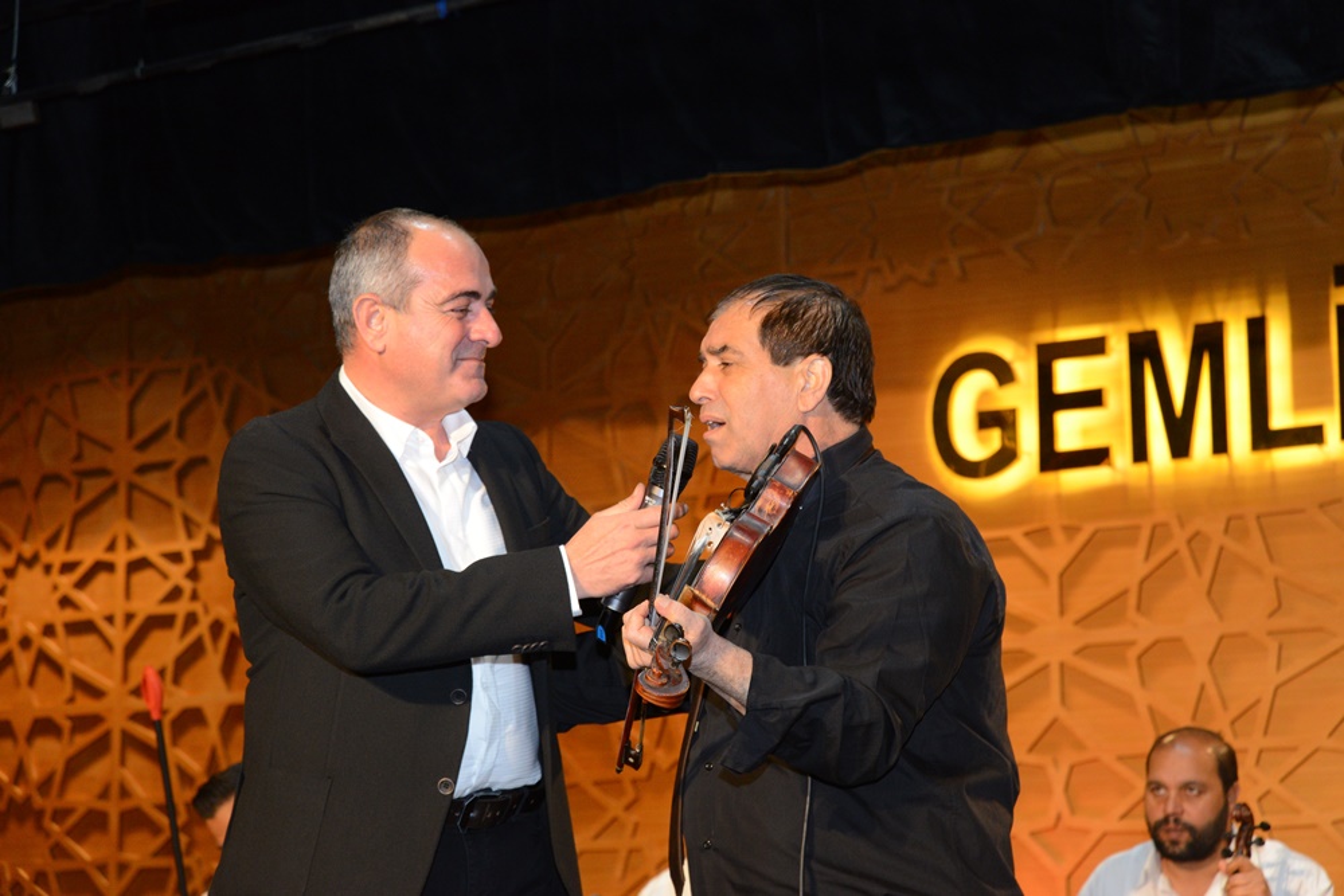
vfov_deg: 16.1
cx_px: 672
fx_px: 3174
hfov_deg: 23.9
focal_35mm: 85
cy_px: 448
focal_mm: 85
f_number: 8
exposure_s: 1/100
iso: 2200
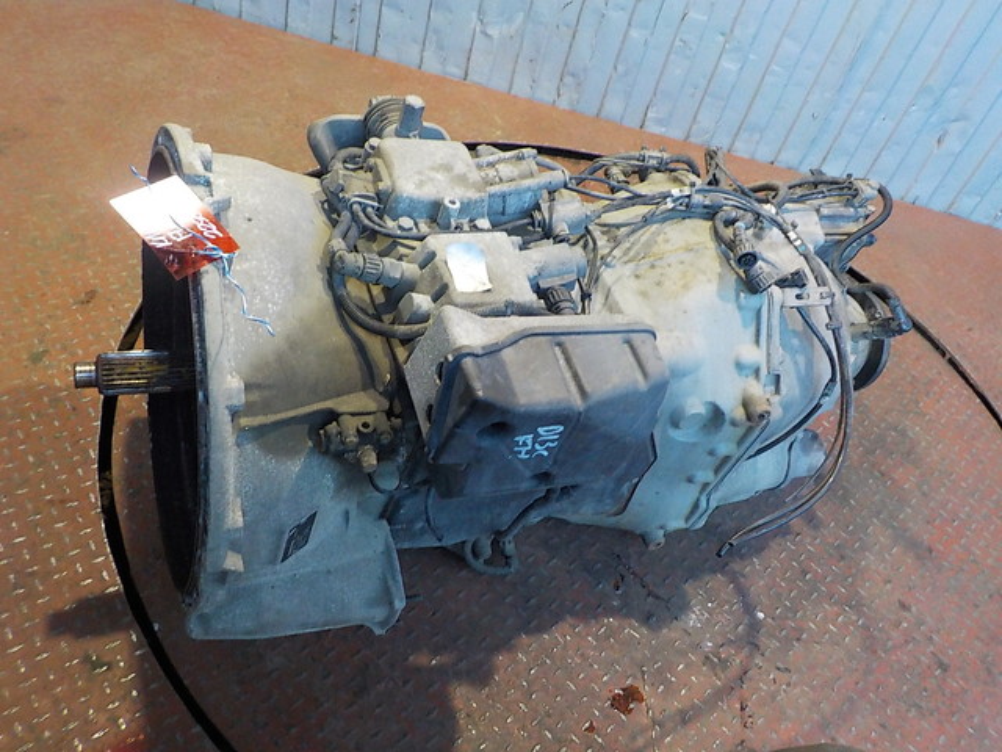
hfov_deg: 60.0
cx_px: 501
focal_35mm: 30
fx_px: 868
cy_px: 376
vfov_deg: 46.8
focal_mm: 4.1
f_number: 3.3
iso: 400
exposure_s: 1/25
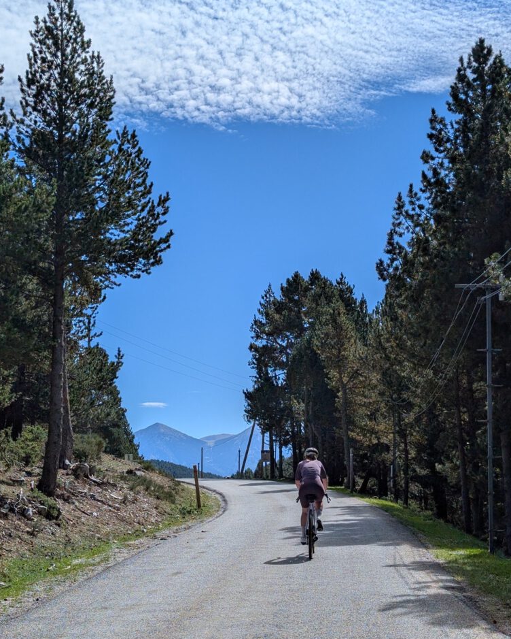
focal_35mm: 52
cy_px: 314
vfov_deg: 36.0
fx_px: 982
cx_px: 256
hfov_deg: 29.2
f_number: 1.68
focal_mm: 6.9
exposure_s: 1/2404
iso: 21
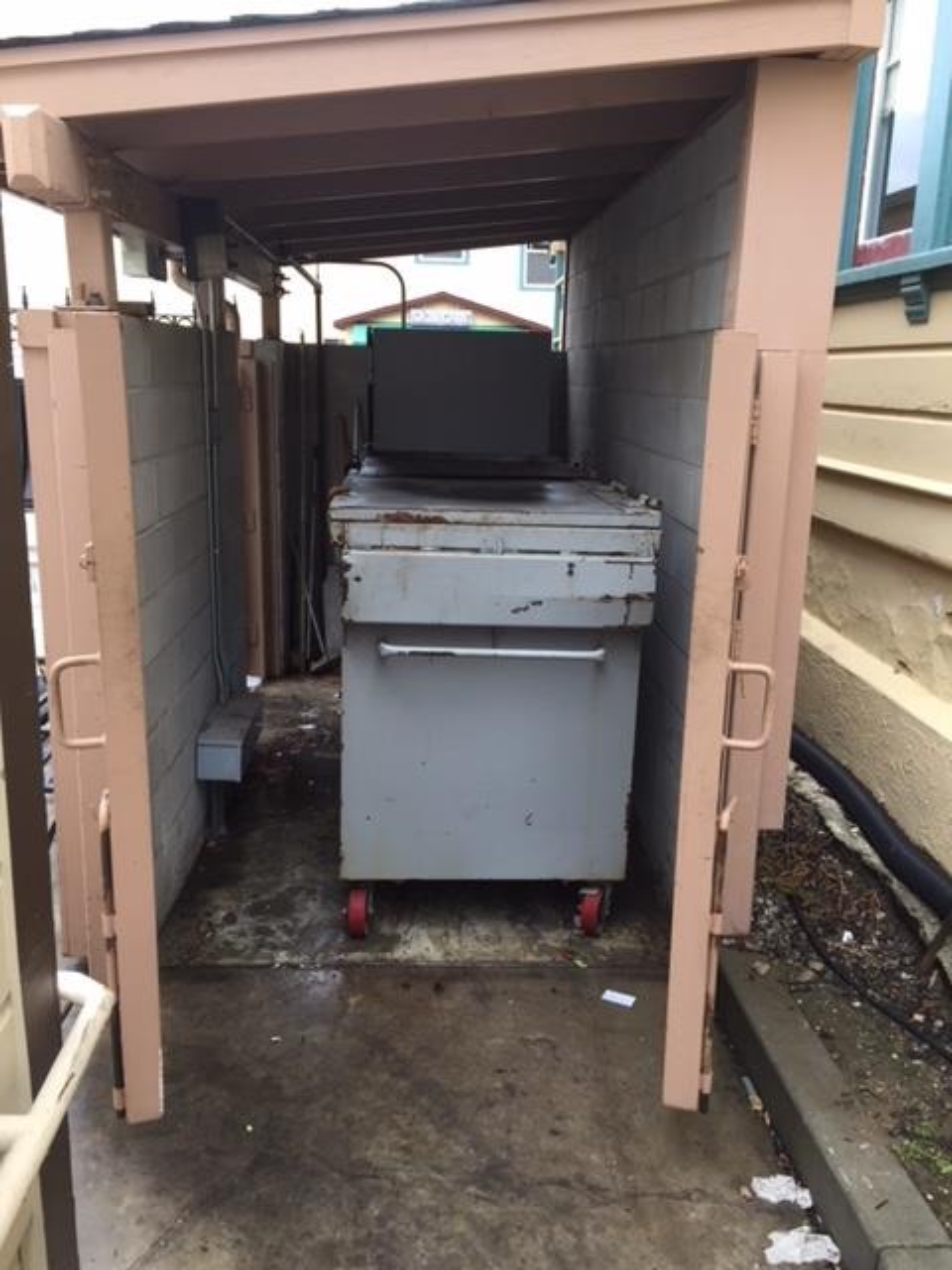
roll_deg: -0.8
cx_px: 476
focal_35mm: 29
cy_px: 635
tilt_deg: -14.3
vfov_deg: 61.7
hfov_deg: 48.2
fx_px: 1063
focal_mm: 4.15
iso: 50
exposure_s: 1/120
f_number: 2.2
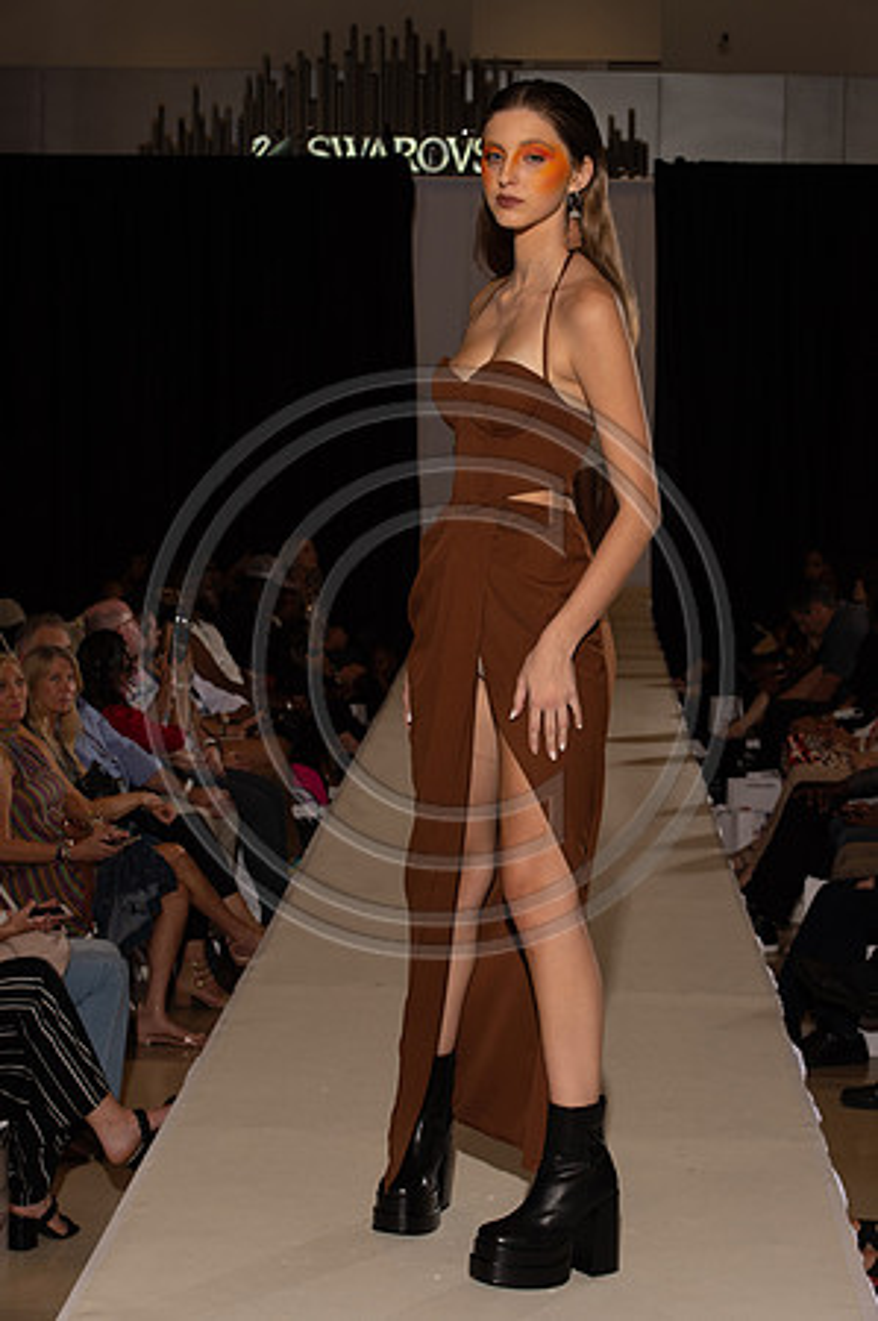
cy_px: 660
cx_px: 439
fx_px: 2933
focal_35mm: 80
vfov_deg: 25.4
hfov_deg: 17.0
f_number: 9
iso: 800
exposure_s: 1/250
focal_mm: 80
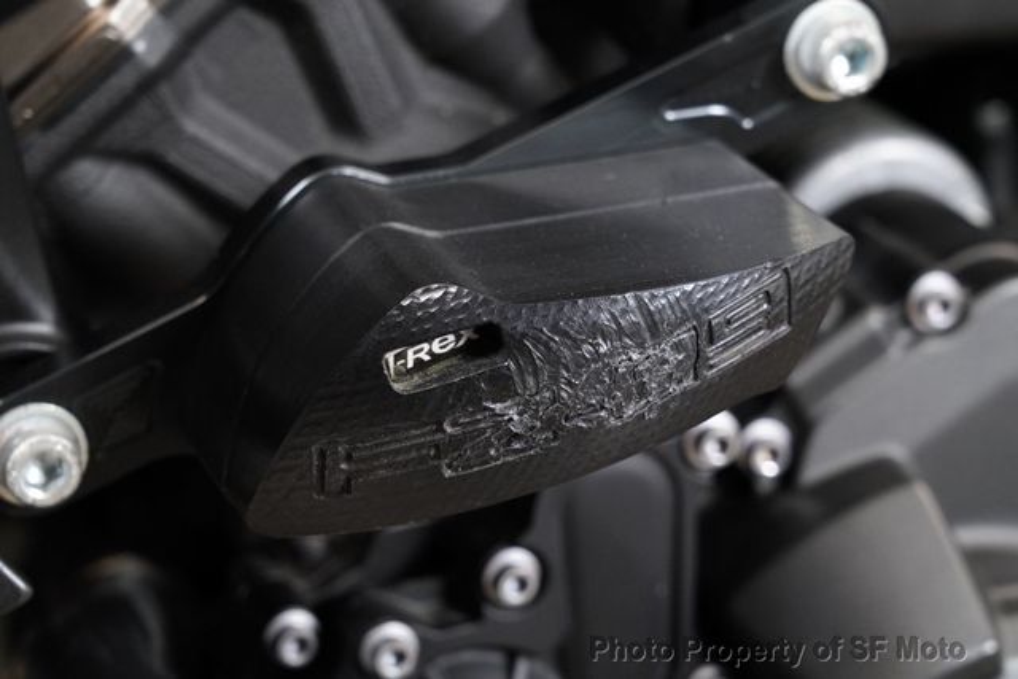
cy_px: 340
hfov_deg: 19.5
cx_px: 509
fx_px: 2970
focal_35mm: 105
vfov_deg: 13.0
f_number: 7.1
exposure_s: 1/80
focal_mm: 105
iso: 5000
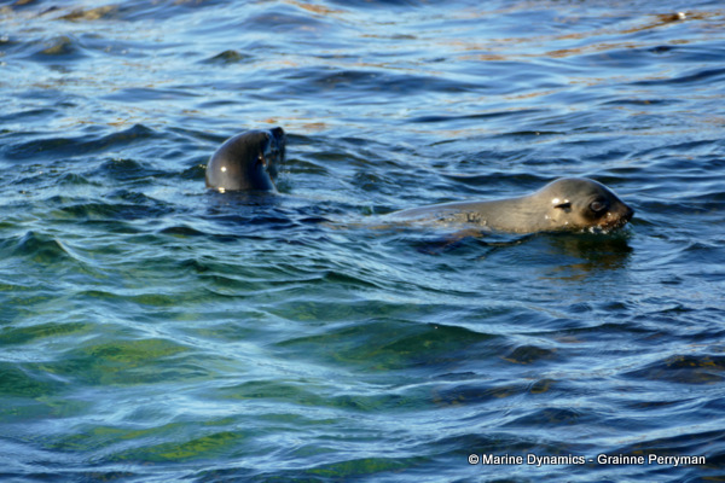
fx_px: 7692
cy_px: 242
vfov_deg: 3.6
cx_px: 362
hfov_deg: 5.4
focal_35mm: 382
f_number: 4
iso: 125
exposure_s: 1/320
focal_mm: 139.18
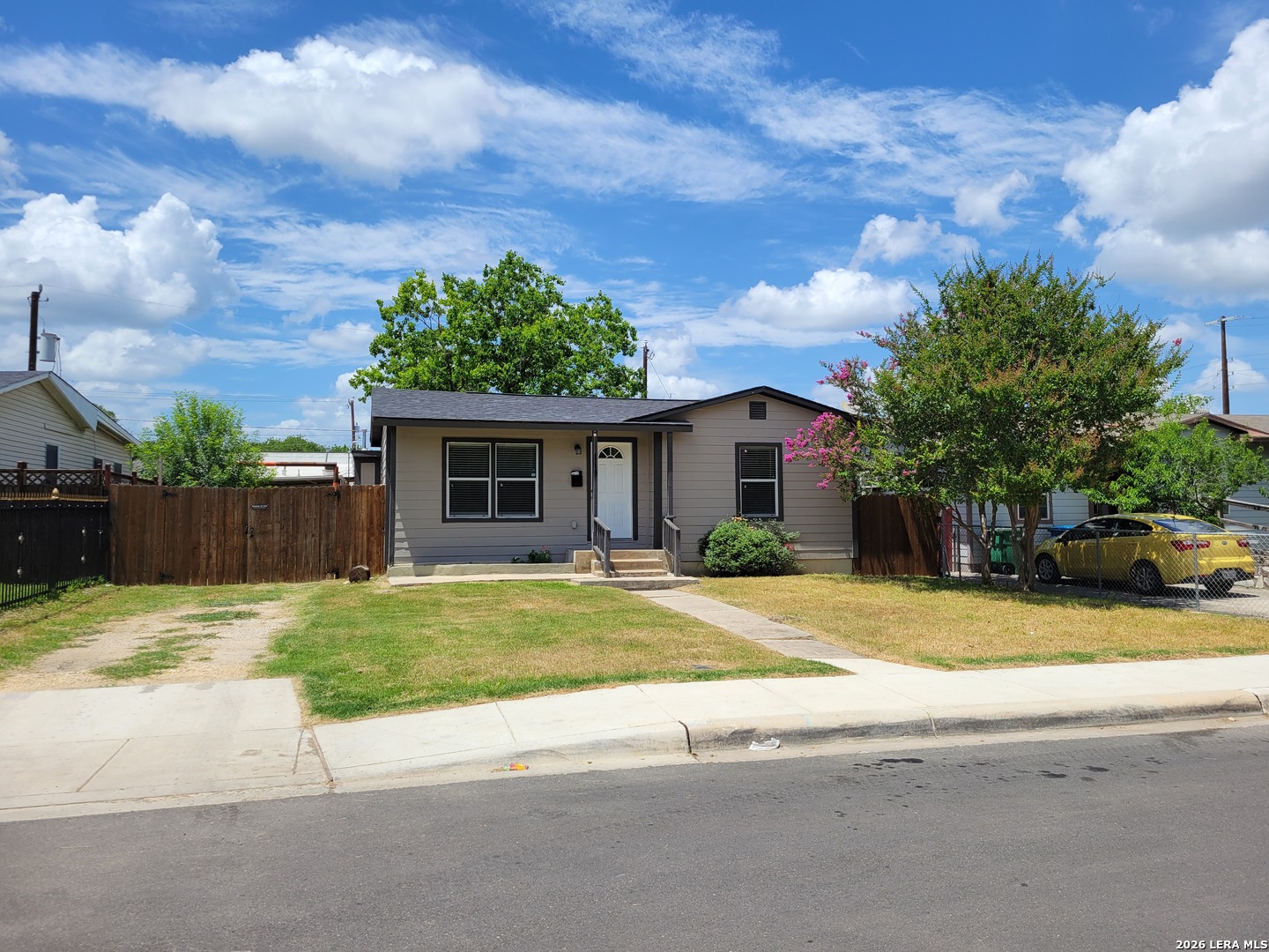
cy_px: 476
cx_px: 634
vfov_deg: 53.1
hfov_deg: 67.3
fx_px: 953
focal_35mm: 26
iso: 40
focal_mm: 5.4
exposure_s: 1/3569
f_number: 1.8
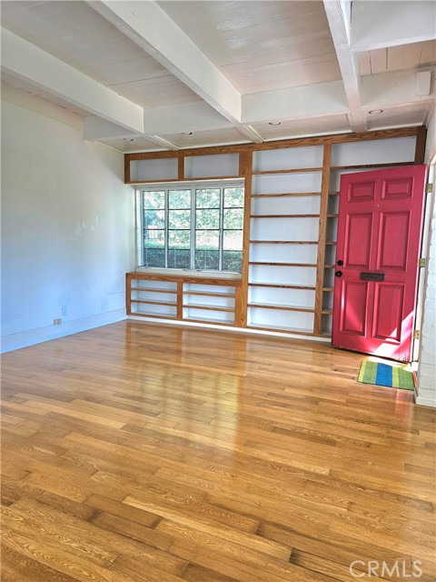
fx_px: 386
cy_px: 291
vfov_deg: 73.9
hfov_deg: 58.9
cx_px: 218
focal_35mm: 23
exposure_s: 1/120
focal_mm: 5.4
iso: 100
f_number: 1.8
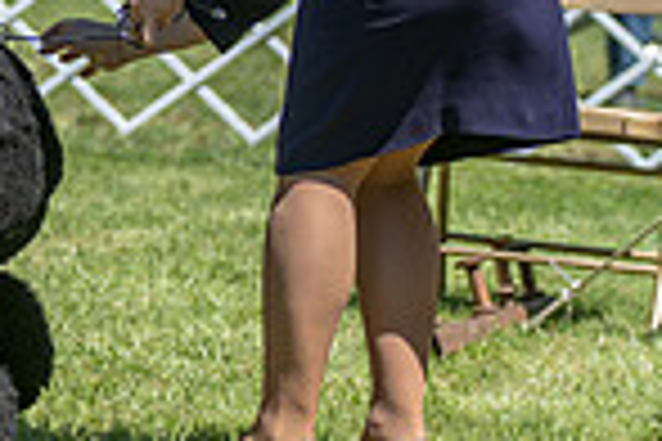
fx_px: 6528
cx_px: -59
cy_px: -16
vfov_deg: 3.9
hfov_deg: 5.8
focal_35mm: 355
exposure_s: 1/1000
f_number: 4
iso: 160
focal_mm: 90
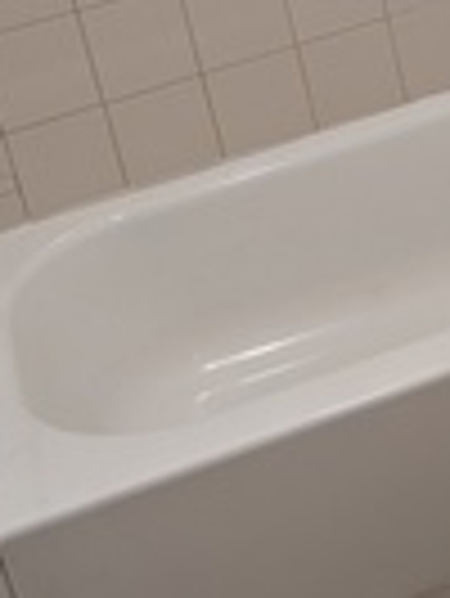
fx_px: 1557
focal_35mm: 90
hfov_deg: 16.1
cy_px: 9
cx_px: 464
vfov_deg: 21.1
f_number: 1.85
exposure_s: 1/24
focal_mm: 6.81
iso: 84
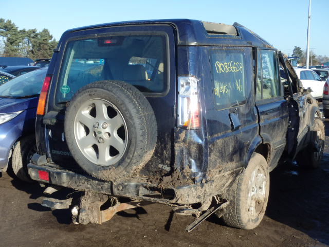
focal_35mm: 43
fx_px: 409
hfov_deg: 43.9
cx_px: 164
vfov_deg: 33.6
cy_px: 124
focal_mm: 7.7
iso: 125
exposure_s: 1/400
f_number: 4.8
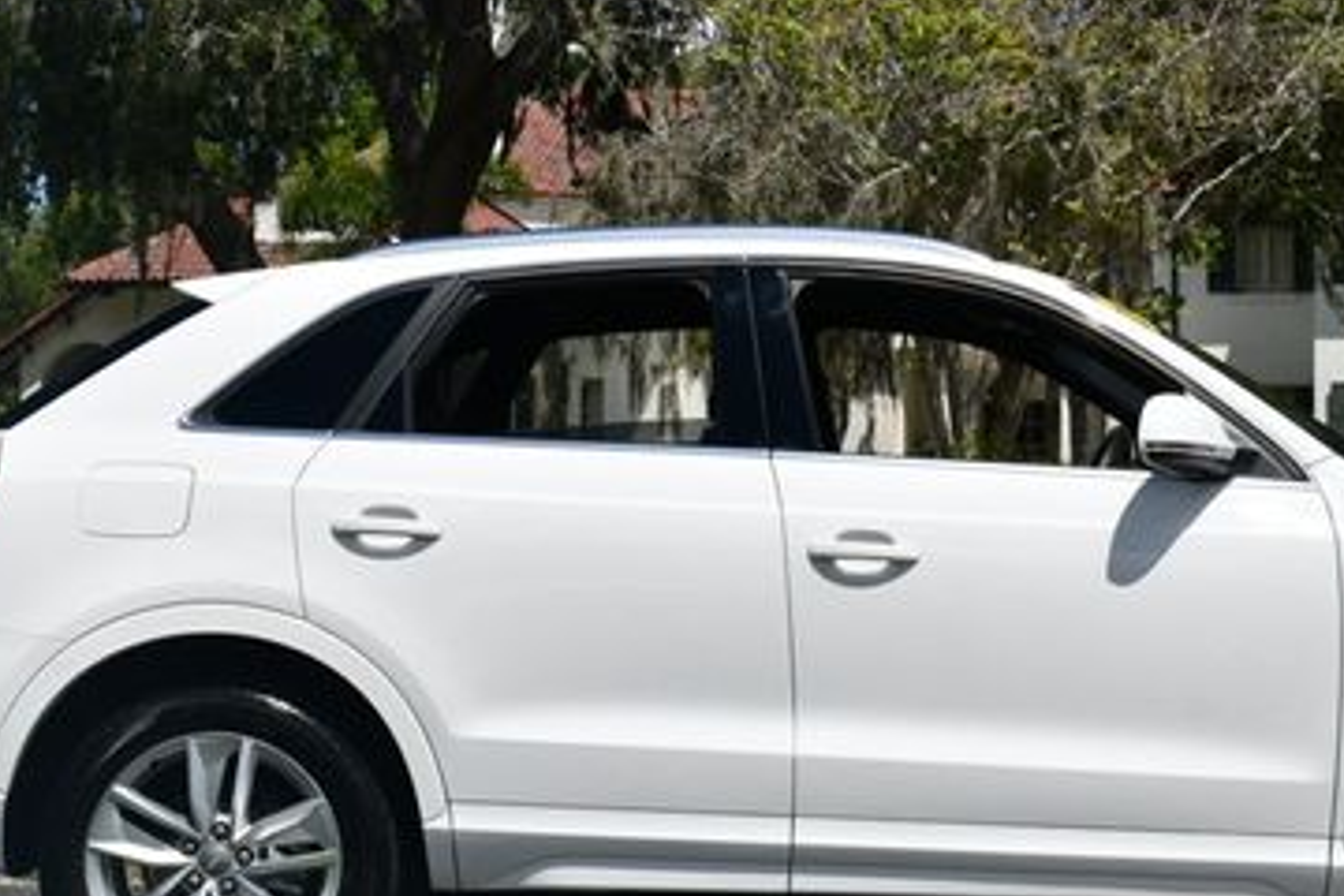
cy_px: 388
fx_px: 2986
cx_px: 907
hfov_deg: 25.2
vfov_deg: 17.1
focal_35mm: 80
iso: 100
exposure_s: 1/400
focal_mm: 30
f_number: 10
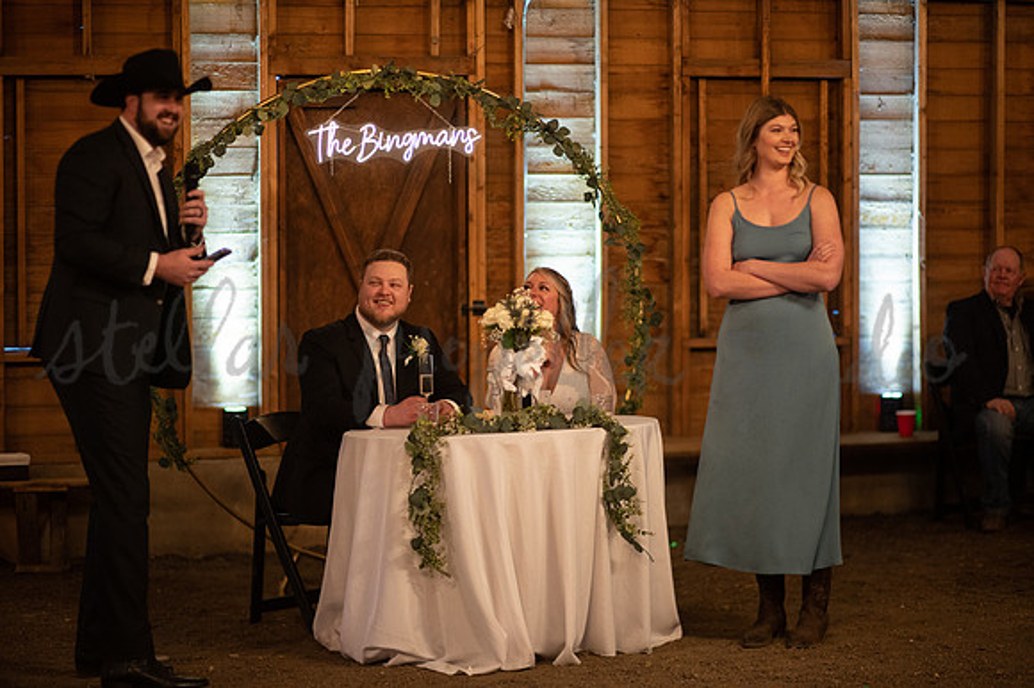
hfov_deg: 23.9
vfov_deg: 16.1
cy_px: 344
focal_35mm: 85
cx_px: 517
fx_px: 2440
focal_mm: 85
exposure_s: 1/200
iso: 2500
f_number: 1.4
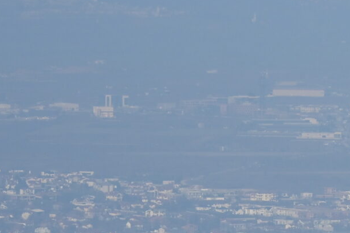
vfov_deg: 2.7
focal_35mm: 503
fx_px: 4889
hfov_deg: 4.1
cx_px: 593
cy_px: 481
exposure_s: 1/640
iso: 500
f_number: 14
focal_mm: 120
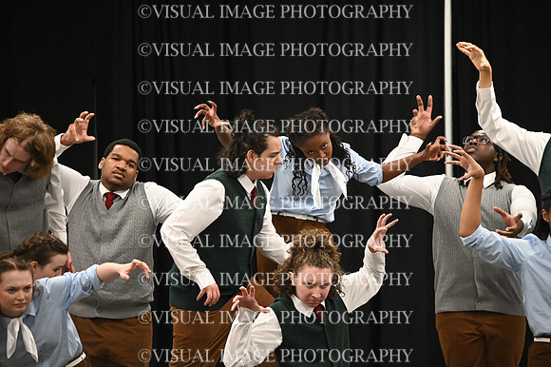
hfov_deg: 7.6
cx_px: 276
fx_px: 4130
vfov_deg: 5.1
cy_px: 184
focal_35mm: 270
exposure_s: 1/250
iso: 10000
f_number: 6
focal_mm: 270
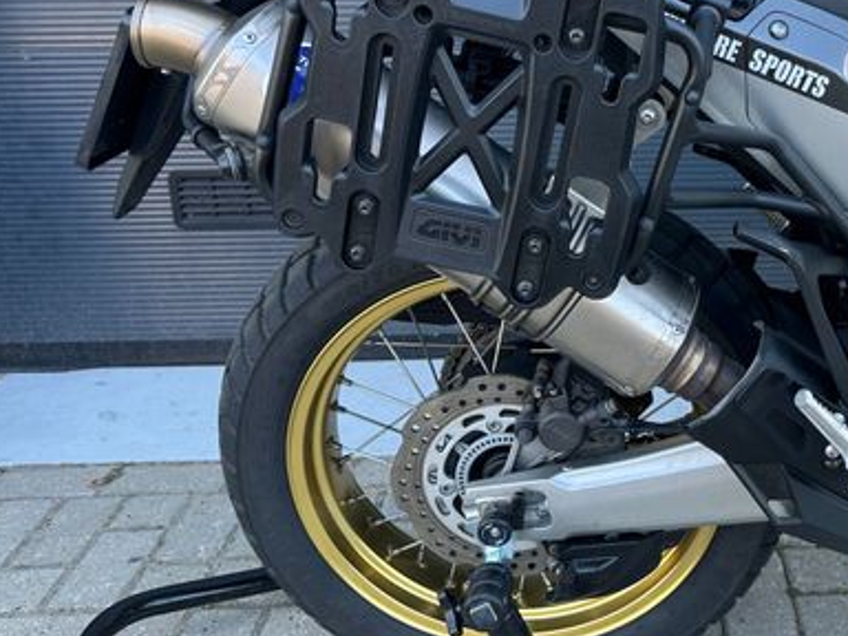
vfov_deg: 35.6
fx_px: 980
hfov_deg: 44.8
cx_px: 660
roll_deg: +0.3
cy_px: 214
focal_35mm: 40
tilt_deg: -16.1
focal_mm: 6.86
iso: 64
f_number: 1.78
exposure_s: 1/139
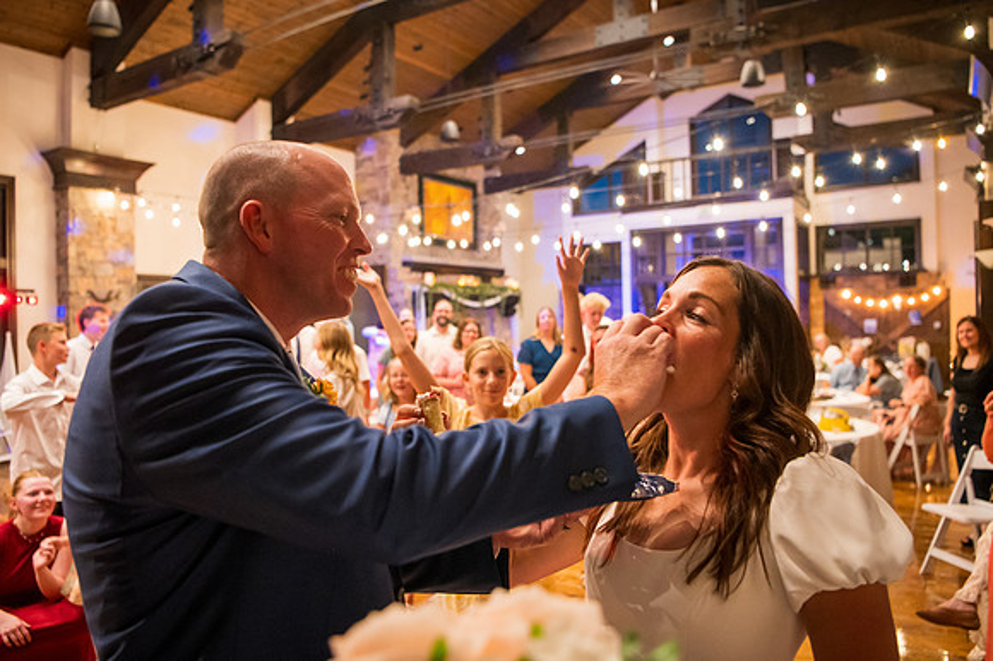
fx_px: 719
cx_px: 484
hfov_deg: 69.3
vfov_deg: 49.4
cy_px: 330
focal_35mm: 26
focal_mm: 24
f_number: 2.8
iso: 6400
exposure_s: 1/80
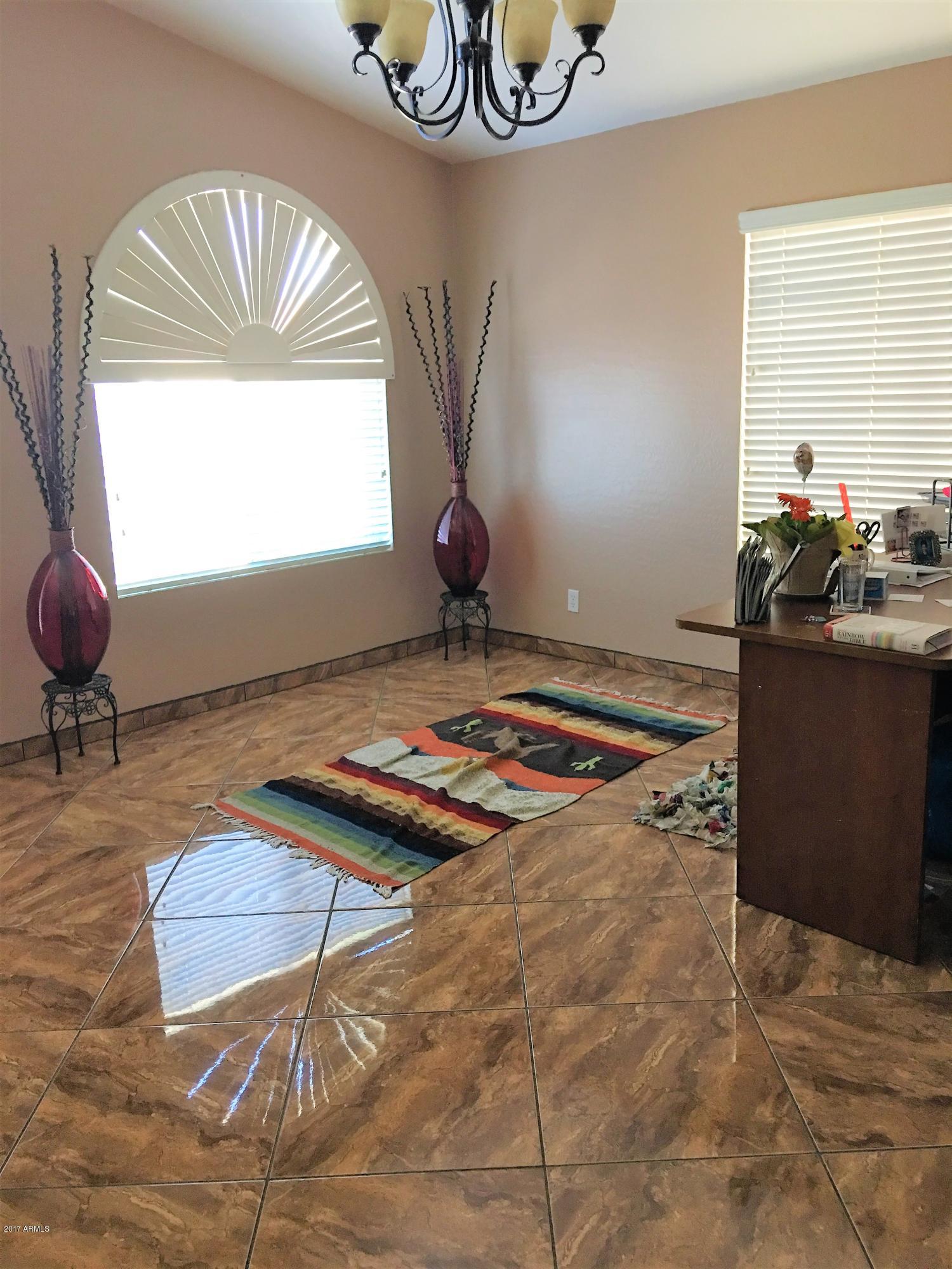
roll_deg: +2.5
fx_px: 1063
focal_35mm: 29
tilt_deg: -12.1
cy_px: 634
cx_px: 476
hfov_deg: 48.2
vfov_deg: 61.7
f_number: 2.2
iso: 64
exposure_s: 1/15
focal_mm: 4.15
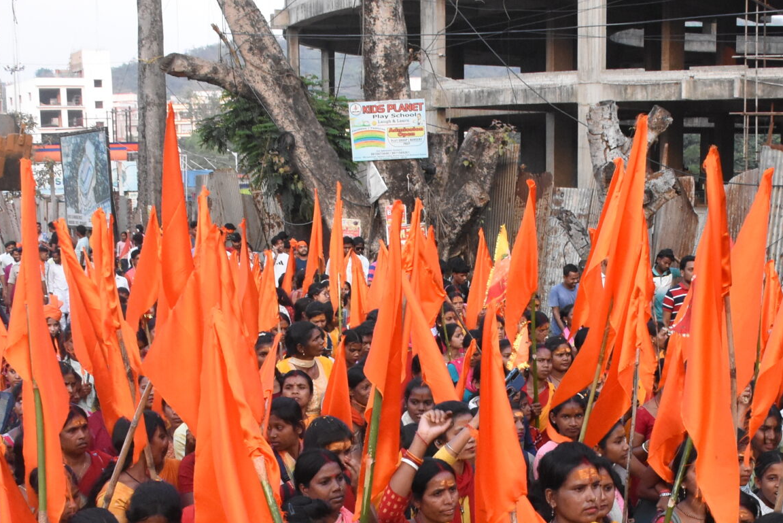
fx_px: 1305
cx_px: 481
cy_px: 471
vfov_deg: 22.1
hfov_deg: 33.3
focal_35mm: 60
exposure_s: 1/250
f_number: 8
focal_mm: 18
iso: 2500
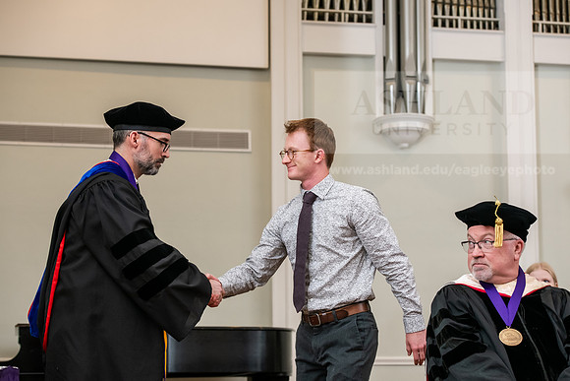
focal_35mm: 85
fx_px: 1346
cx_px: 285
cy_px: 190
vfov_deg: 16.1
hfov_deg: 23.9
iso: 1600
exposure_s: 1/200
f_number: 5
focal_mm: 85
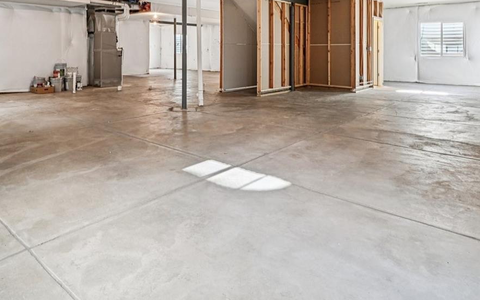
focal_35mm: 26
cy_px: 44
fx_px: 340
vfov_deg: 44.4
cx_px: 174
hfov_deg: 69.1
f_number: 11
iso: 400
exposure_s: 1/2
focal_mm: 14
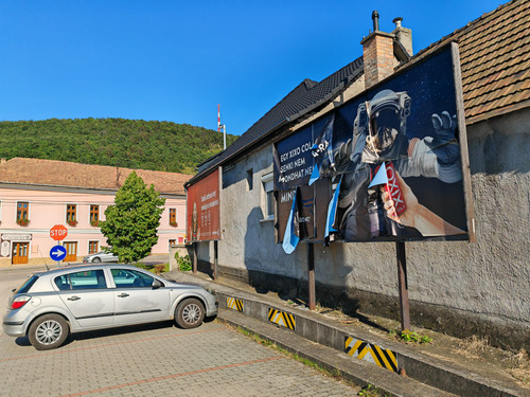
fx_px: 413
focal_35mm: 27
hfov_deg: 65.3
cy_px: 198
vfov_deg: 51.4
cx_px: 265
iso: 50
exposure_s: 1/5100
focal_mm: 7.62
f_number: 1.6
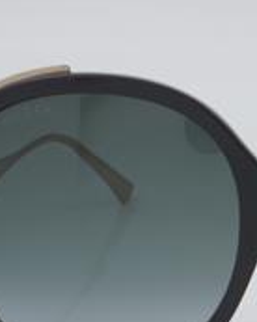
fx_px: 1706
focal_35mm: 179
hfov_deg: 8.5
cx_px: 304
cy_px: 225
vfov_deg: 10.8
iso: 100
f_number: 32
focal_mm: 55
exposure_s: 1/4
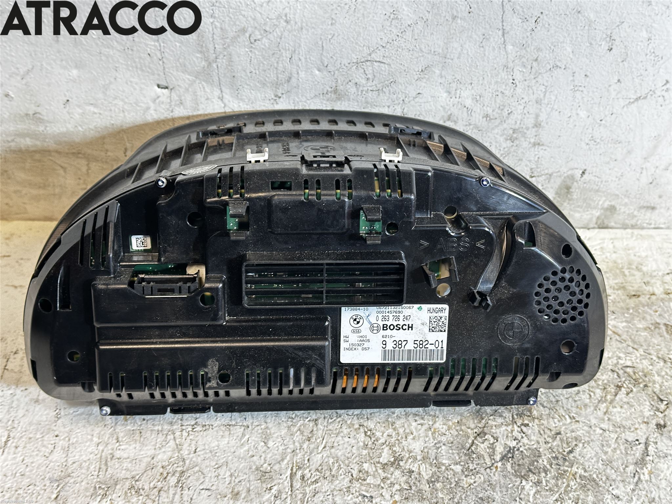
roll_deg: -2.9
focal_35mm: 48
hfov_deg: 39.7
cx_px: 336
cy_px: 252
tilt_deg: -39.1
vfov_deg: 30.3
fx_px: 932
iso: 250
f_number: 1.78
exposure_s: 1/50
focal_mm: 6.86
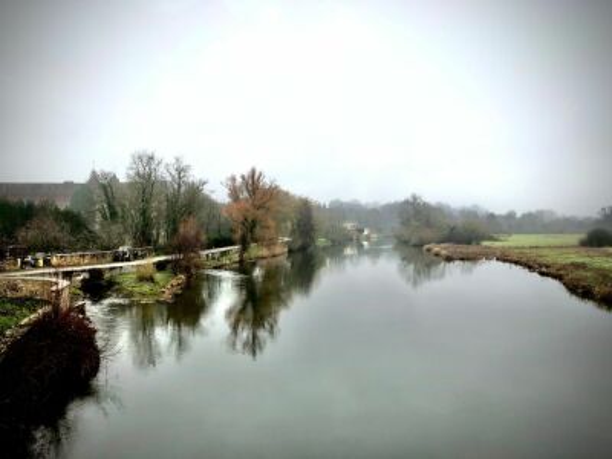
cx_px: 306
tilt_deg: +1.6
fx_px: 495
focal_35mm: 28
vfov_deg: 49.7
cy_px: 230
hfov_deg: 63.4
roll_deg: -0.1
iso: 20
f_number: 1.8
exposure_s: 1/318
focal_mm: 4
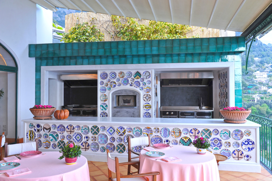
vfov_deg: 44.9
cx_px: 136
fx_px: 219
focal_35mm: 29
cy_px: 90
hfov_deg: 63.7
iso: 400
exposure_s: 1/60
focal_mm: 29
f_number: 6.3
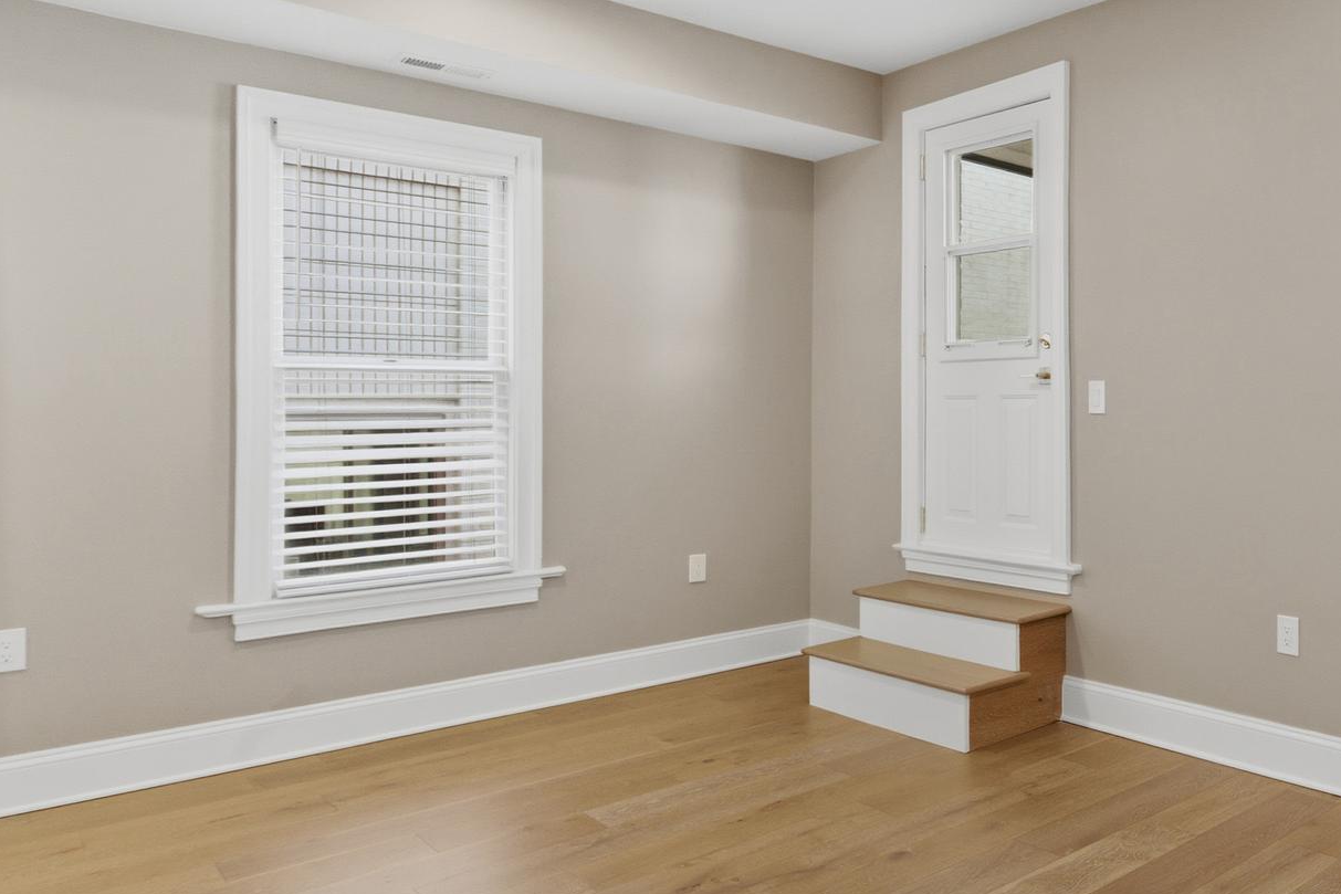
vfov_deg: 47.9
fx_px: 1006
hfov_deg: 60.8
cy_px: 418
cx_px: 1108
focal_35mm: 27
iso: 500
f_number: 8
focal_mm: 16
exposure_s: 1/320
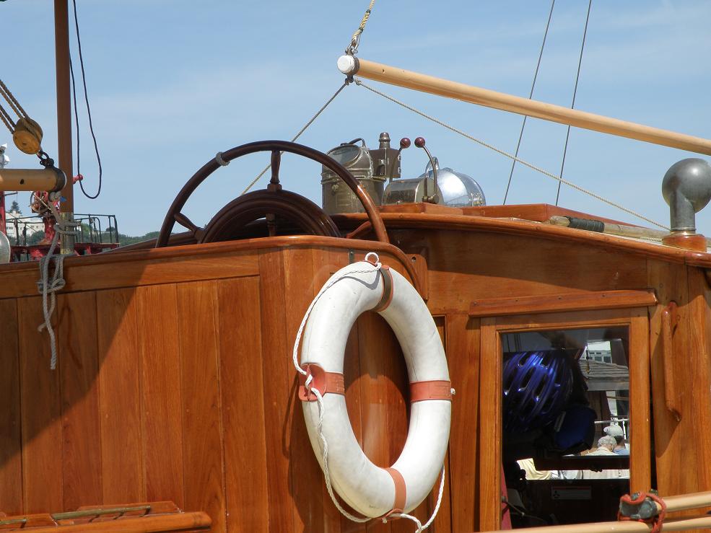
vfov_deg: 12.2
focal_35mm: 121
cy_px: 266
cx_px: 356
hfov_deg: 16.3
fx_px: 2486
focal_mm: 21.47
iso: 64
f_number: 5.6
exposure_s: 1/500
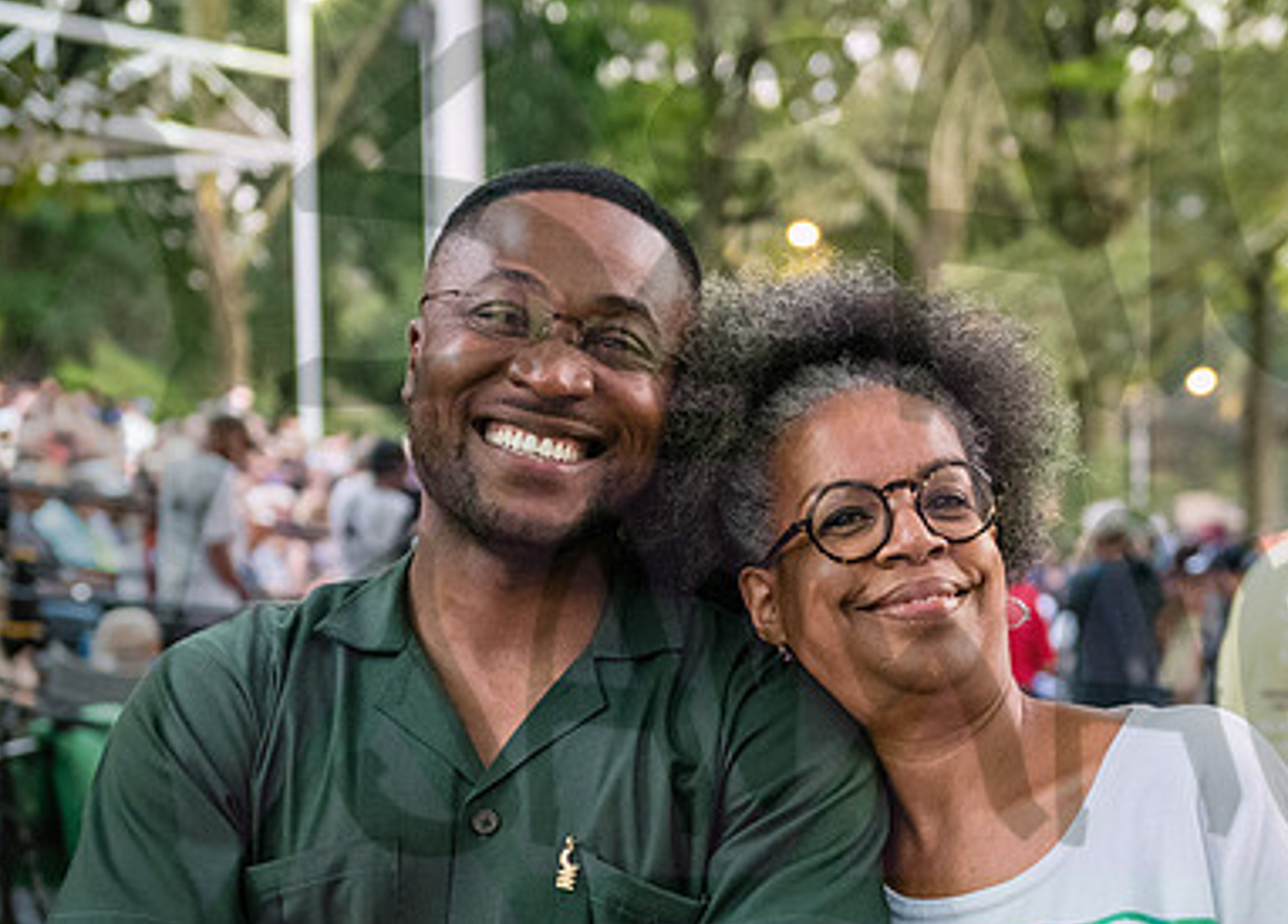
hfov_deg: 21.4
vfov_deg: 15.3
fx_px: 3407
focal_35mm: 93
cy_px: 757
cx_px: 709
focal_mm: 48
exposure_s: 1/125
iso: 6400
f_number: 3.2
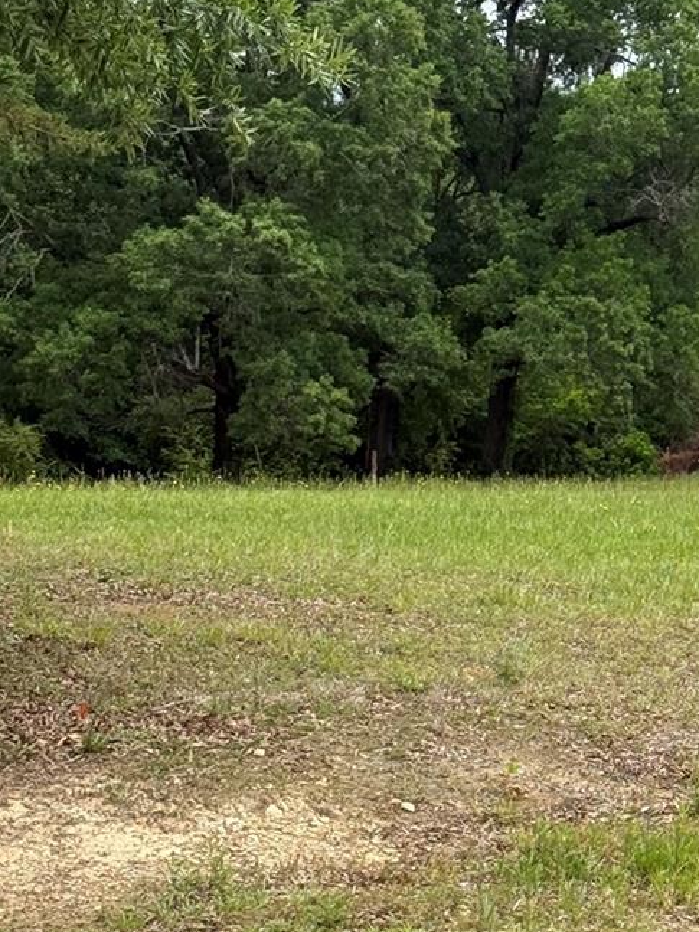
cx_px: 773
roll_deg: -3.6
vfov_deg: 17.0
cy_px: 835
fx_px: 3070
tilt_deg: -7.4
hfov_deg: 12.8
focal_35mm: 114
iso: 100
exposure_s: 1/3534
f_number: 1.78
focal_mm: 6.76
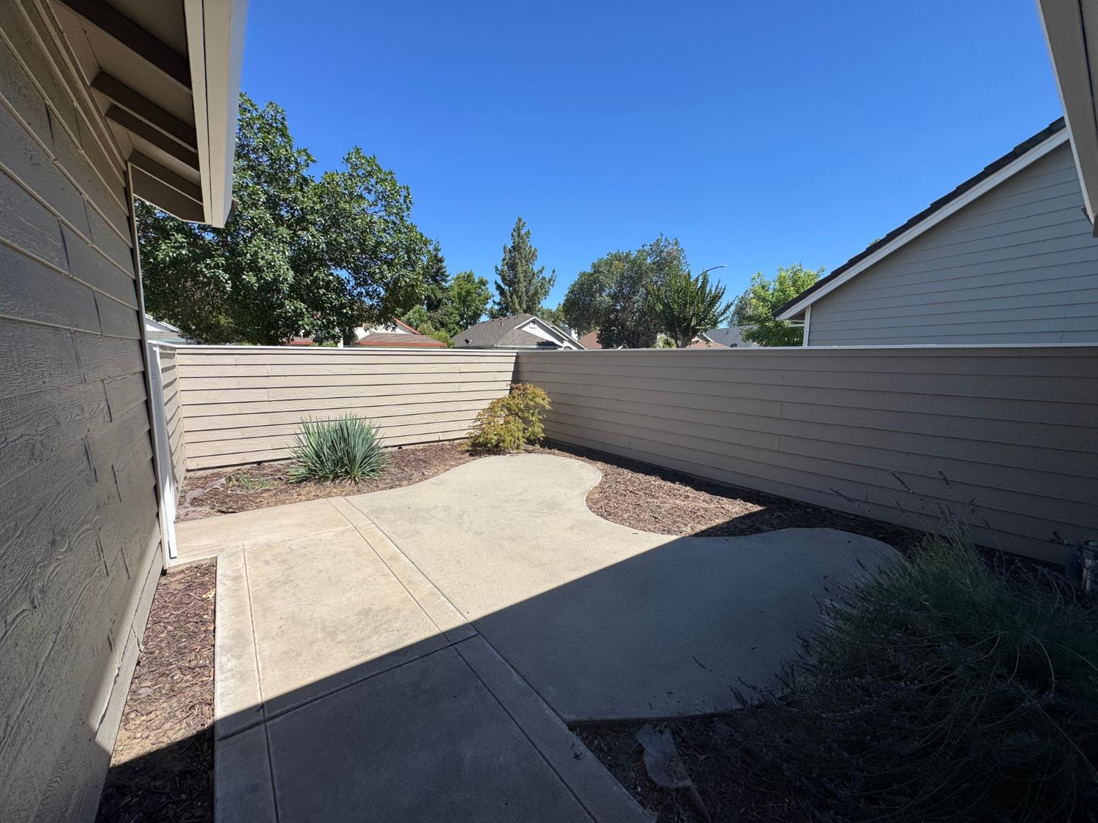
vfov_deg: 85.7
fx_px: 444
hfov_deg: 102.1
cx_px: 549
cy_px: 412
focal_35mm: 14
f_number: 2.2
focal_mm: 2.22
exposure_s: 1/1832
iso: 50
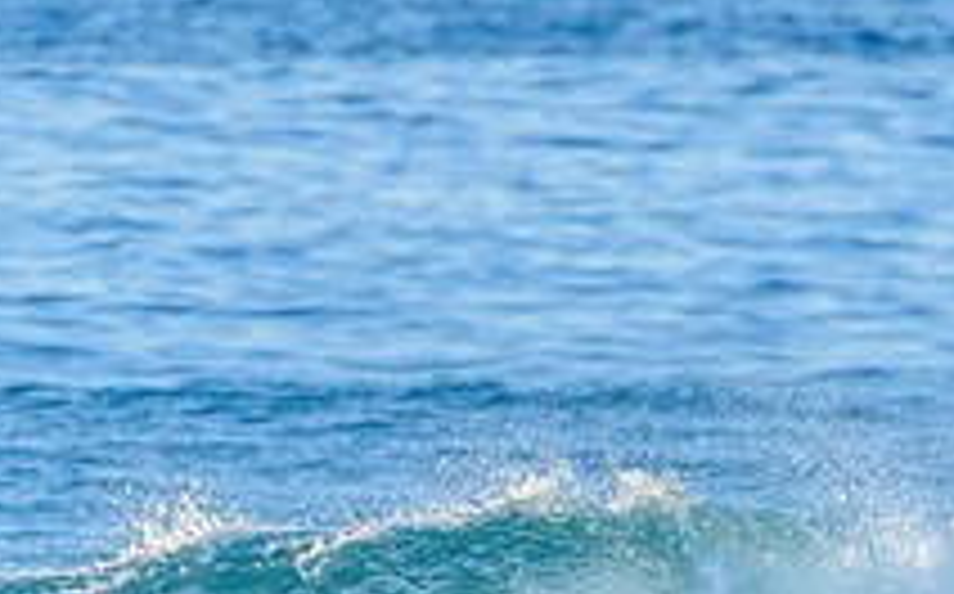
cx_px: 621
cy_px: 862
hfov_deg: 1.5
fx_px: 36257
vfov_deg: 0.9
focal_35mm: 1396
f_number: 5.6
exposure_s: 1/2000
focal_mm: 500
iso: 560
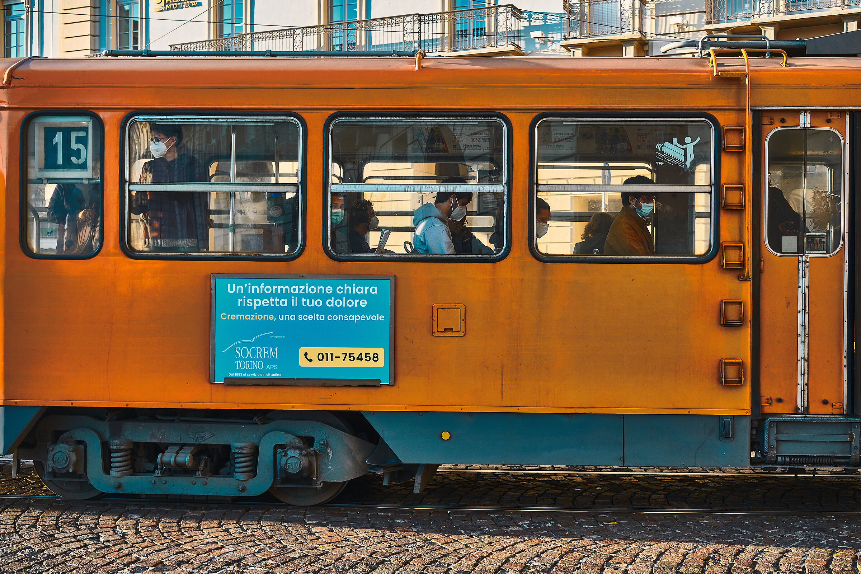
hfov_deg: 47.4
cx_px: 430
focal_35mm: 41
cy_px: 287
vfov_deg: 32.6
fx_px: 981
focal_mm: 27
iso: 200
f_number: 4
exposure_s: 1/250
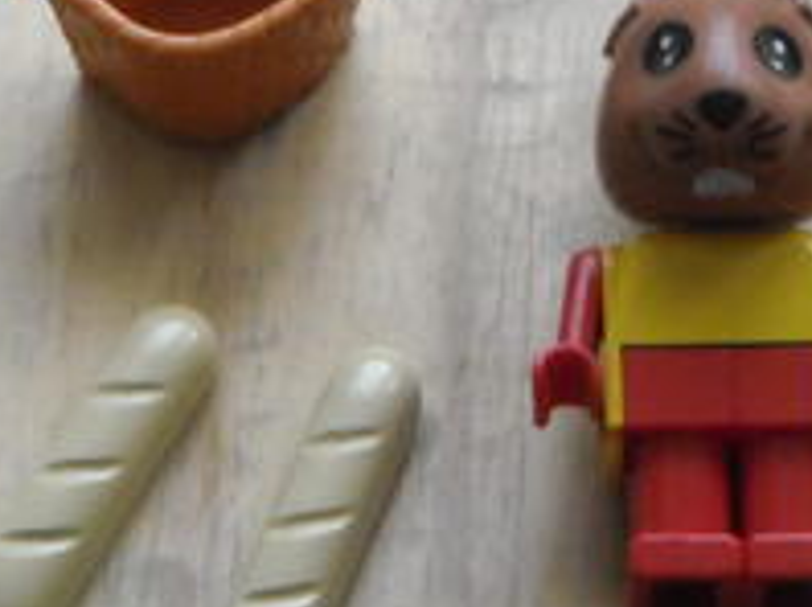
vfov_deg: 7.8
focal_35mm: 191
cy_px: 230
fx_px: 4475
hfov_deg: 10.4
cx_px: 410
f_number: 4.7
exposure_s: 1/125
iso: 800
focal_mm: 17.1
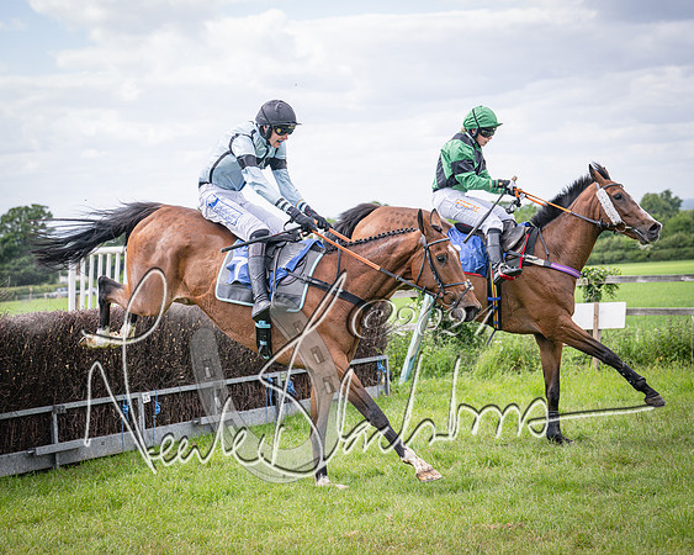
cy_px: 277
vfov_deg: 19.0
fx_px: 1654
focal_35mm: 81
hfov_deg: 23.7
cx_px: 313
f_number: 4
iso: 400
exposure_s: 1/2000
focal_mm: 70
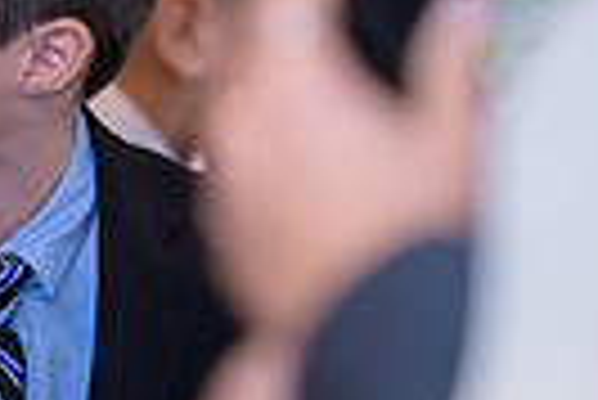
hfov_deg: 3.4
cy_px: 137
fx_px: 10144
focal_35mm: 610
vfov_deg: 2.3
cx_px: -261
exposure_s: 1/125
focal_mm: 140
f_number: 3.2
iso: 1600
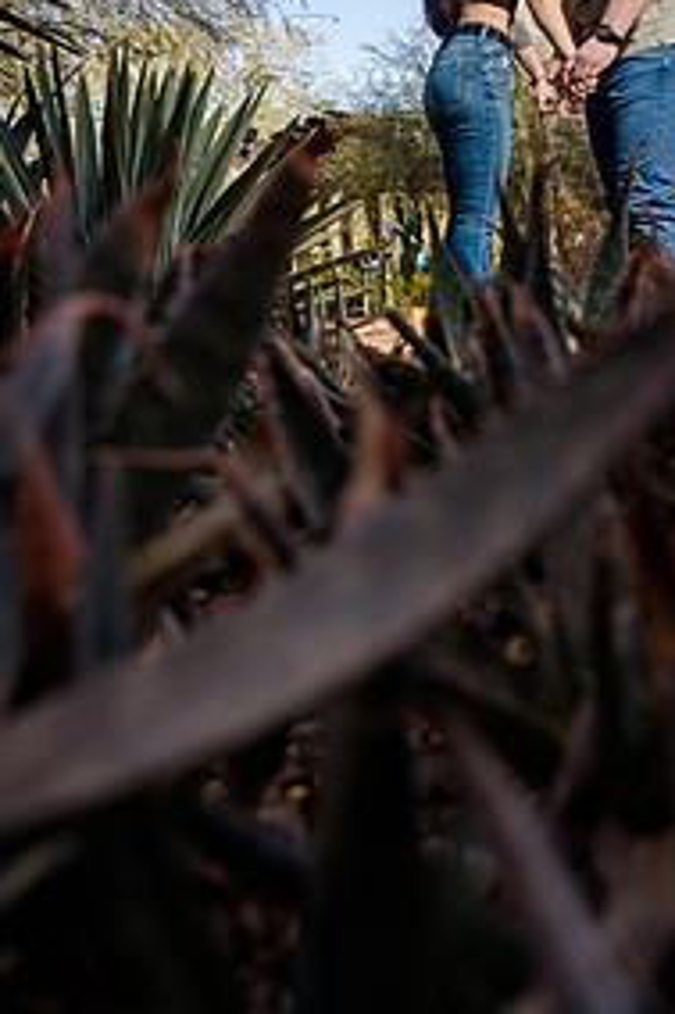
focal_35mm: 38
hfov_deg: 34.8
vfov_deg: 49.8
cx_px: 421
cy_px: 332
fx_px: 1070
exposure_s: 1/250
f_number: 4
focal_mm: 24
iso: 50
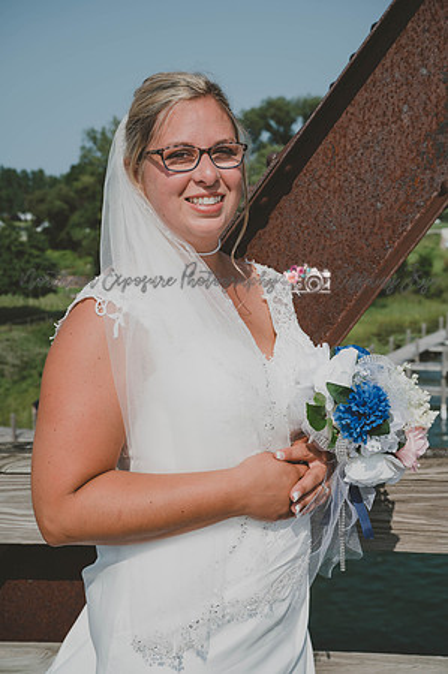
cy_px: 337
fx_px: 804
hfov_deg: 31.1
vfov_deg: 45.5
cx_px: 224
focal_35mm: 43
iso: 100
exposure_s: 1/400
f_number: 7.1
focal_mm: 43
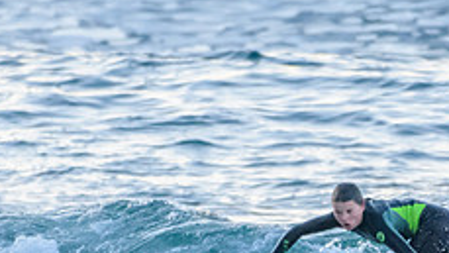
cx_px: 308
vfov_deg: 0.6
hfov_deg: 1.1
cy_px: 321
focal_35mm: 1989
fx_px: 23689
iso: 1600
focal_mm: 500
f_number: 5.6
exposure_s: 1/1600
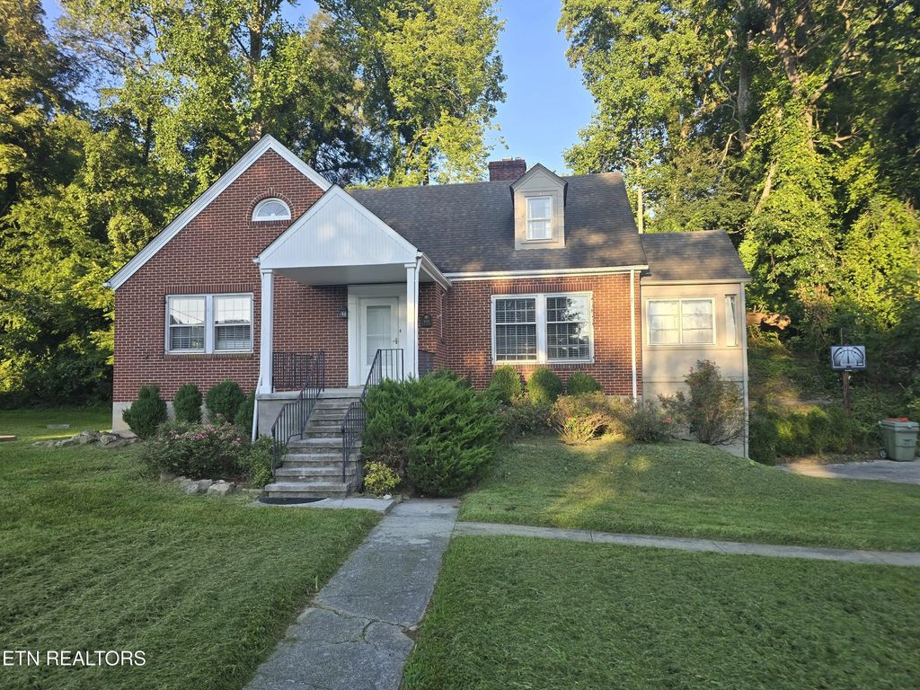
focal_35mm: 23
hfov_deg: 73.9
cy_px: 345
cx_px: 460
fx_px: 611
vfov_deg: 58.9
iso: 16
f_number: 1.7
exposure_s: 1/180
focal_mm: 6.3
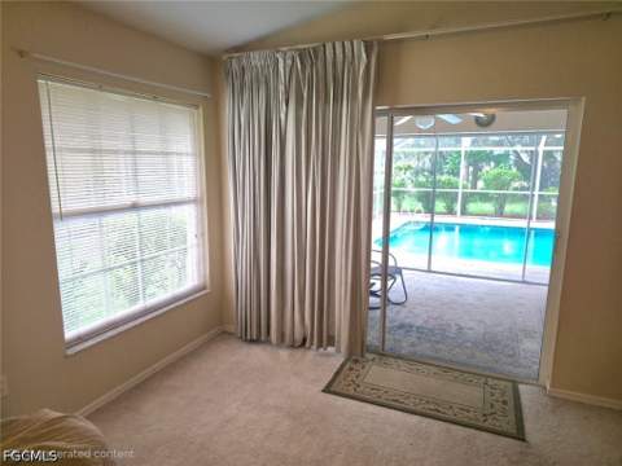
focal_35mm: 23
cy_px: 233
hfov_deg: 73.9
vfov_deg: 58.9
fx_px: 413
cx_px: 311
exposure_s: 1/120
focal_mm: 6.25
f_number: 1.7
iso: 100
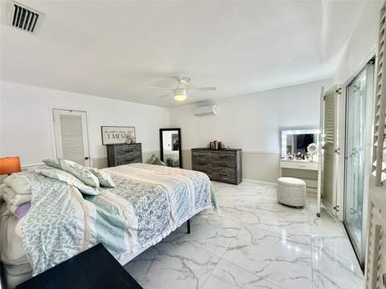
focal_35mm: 14
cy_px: 144
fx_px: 156
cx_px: 193
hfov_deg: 102.1
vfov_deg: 85.7
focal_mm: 2.22
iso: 125
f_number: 2.2
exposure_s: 1/120
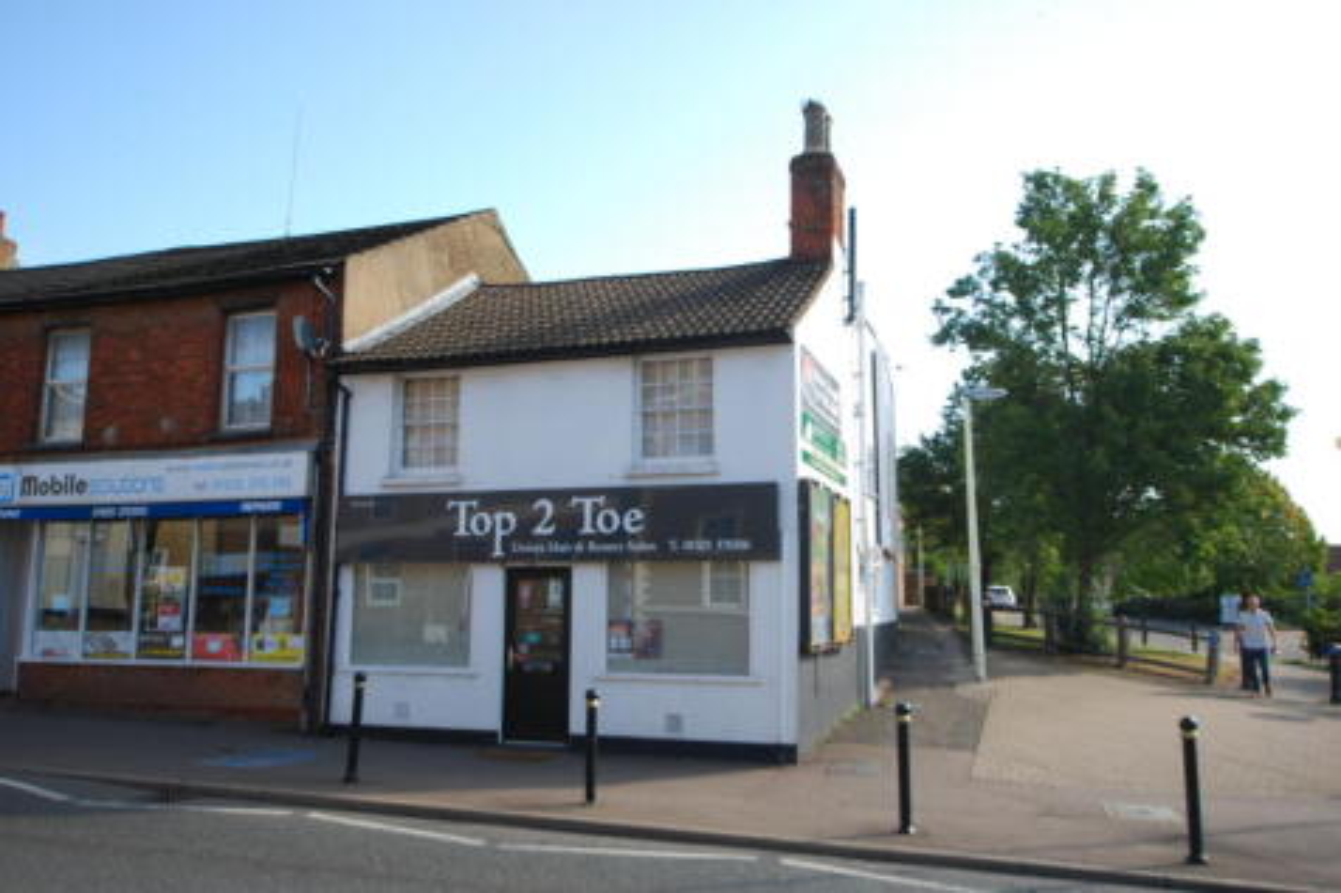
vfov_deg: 43.6
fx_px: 1117
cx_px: 670
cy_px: 446
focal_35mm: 30
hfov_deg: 61.9
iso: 100
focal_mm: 20
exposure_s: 1/125
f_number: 6.3
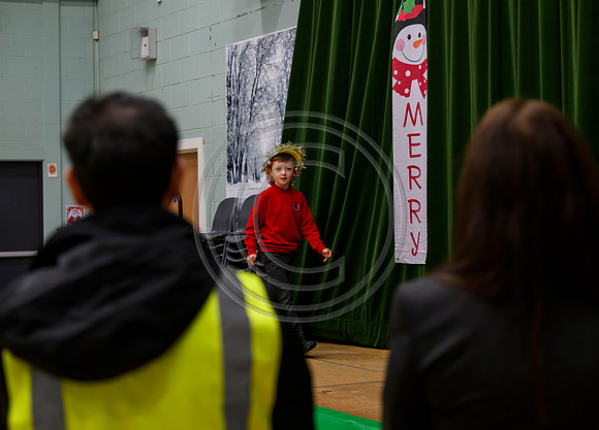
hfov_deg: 26.8
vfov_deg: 19.5
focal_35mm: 74
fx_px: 1256
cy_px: 215
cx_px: 323
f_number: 4
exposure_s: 1/200
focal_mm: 70
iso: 2000
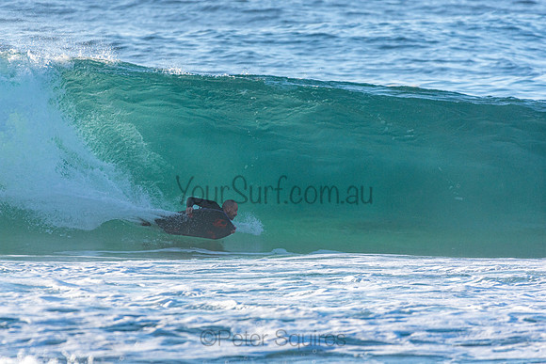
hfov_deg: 2.7
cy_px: 182
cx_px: 273
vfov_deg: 1.8
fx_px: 11377
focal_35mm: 750
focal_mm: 500
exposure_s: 1/1250
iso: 280
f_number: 5.6
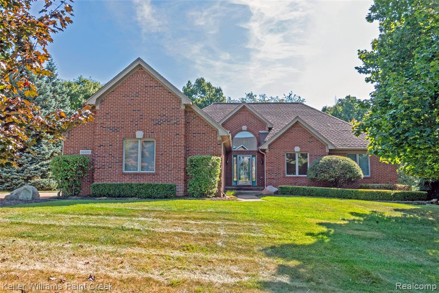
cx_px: 220
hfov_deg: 61.9
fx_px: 366
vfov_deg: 43.6
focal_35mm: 30
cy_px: 146
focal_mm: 20
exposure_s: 1/60
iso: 400
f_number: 20
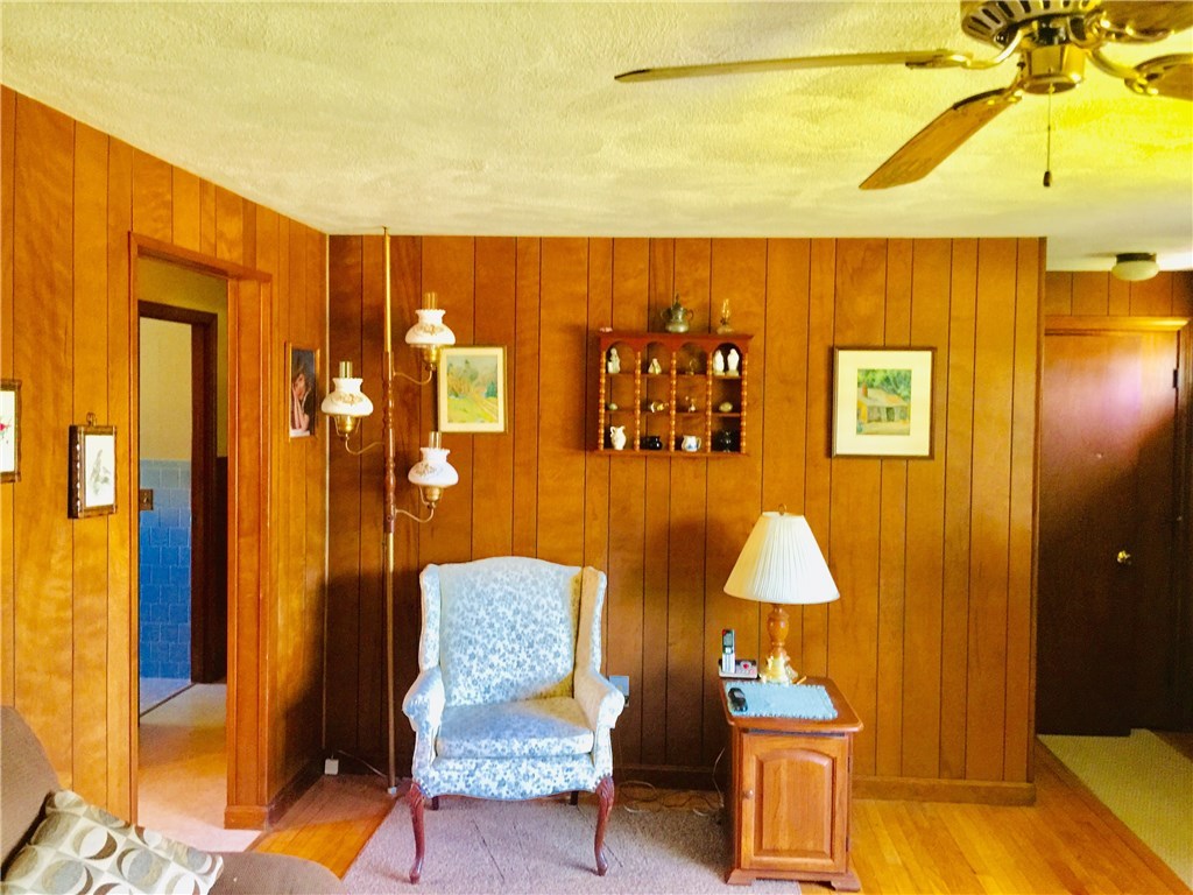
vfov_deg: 48.2
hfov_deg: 61.7
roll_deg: -2.3
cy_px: 448
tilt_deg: -1.4
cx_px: 596
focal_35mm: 29
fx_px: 999
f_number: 2.2
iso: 100
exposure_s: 1/10
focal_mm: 4.15
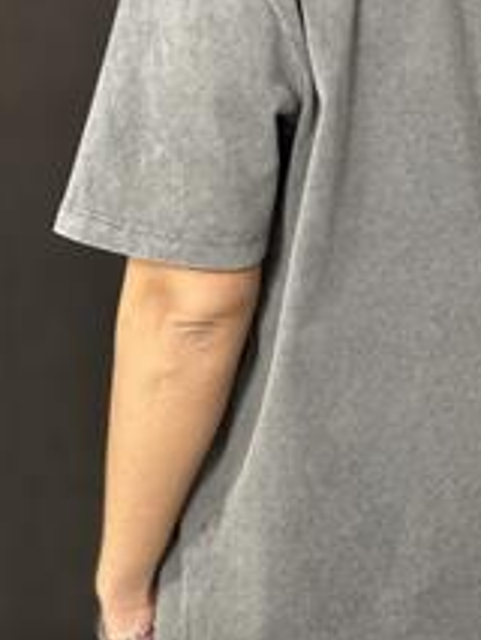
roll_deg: +2.6
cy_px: 254
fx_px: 2758
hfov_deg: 9.9
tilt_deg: -11.8
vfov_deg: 13.2
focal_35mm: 149
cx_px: 391
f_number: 2.8
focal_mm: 9
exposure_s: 1/33
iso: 160
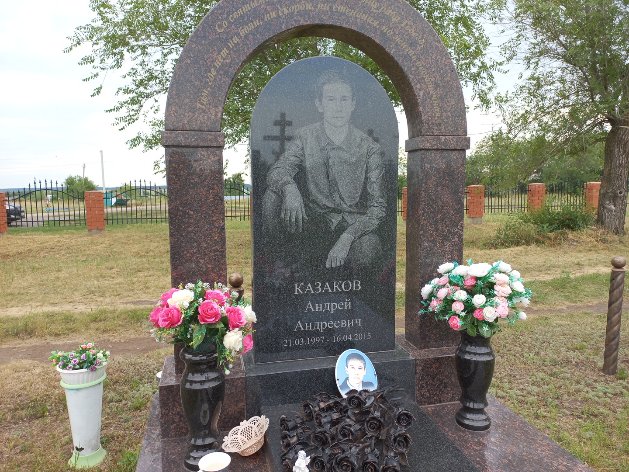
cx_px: 314
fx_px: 454
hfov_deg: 69.4
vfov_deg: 54.9
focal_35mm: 25
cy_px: 236
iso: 24
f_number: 1.8
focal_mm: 4.6
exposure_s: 1/157
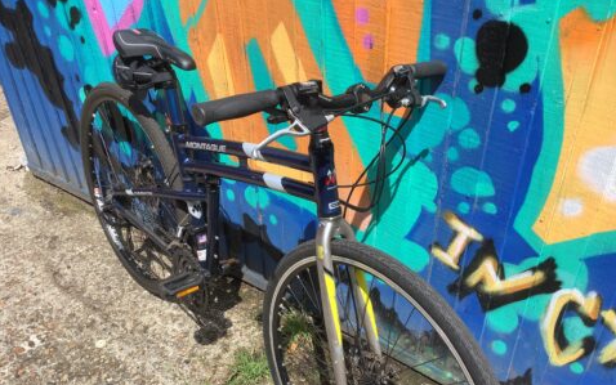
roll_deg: +0.1
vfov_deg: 38.2
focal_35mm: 33
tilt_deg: -37.6
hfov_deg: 58.1
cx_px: 308
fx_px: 554
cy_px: 229
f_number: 2.4
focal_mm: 3.3
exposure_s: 1/762
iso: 25
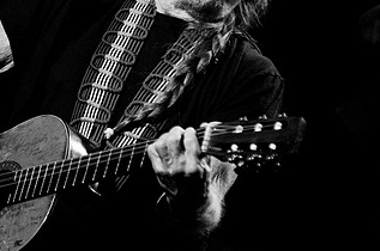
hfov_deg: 3.8
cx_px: 131
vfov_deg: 2.5
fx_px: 5783
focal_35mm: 549
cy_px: 69
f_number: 3.2
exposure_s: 1/250
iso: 800
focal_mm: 200
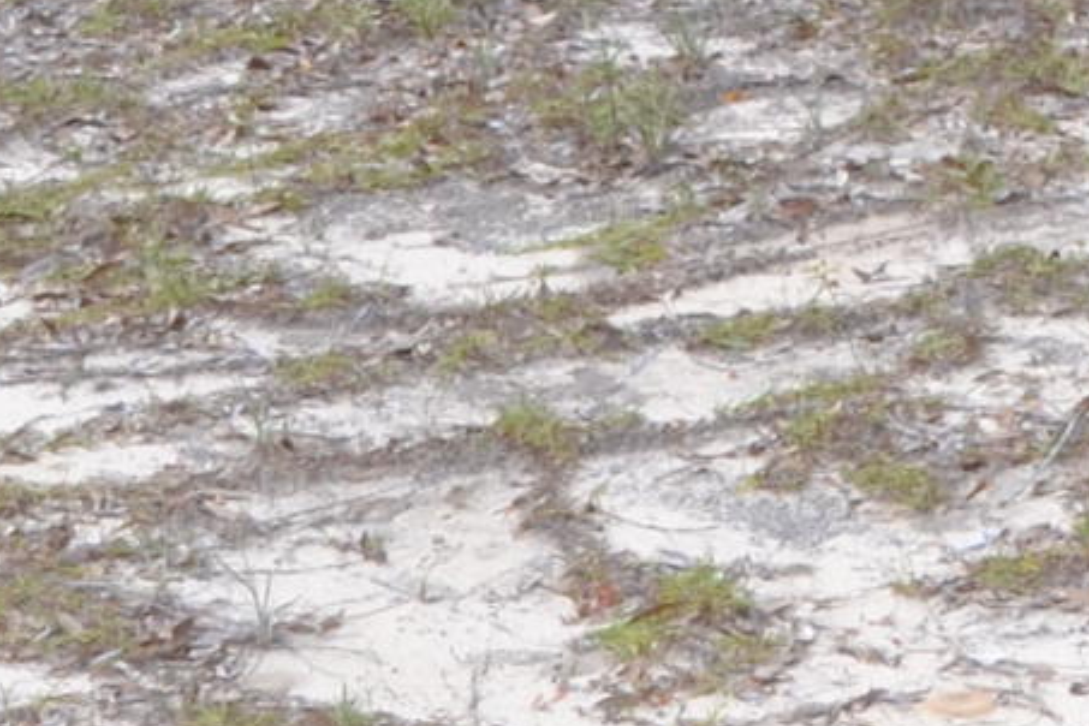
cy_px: -1298
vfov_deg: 7.0
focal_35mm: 179
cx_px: 1688
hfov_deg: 11.0
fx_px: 5414
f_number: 3.5
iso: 180
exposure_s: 1/200
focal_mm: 18
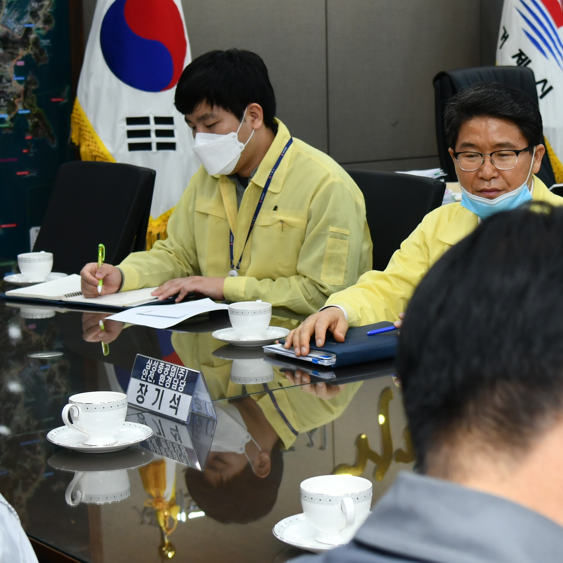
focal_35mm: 92
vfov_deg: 18.9
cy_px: 288
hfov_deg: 18.8
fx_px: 1693
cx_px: 390
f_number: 4
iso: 400
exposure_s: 1/250
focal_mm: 30
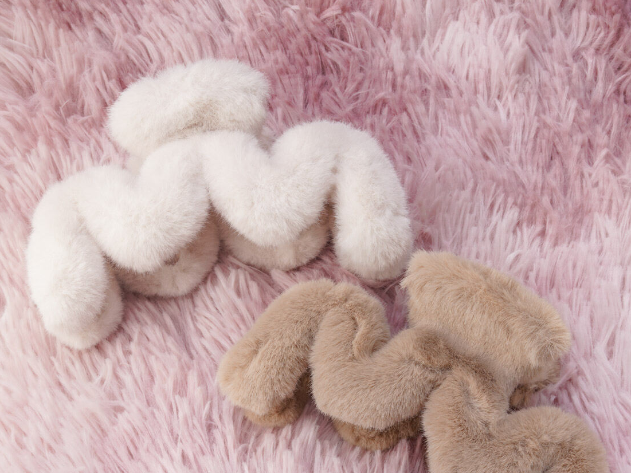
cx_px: 315
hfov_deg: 34.9
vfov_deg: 26.3
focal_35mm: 55
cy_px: 336
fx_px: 1003
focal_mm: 35
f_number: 16
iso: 100
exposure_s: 1/40
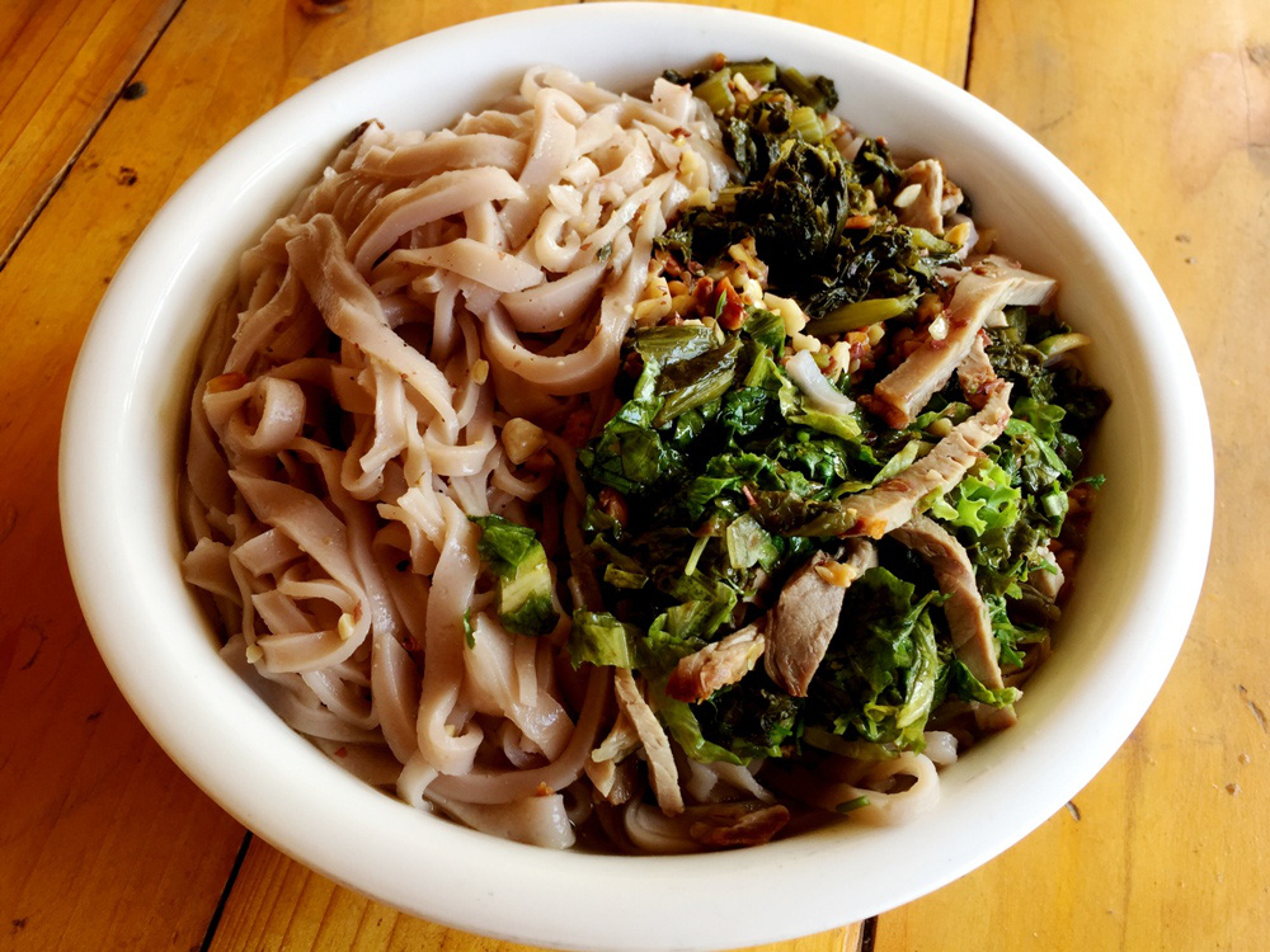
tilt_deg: -59.0
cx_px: 635
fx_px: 1064
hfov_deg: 61.7
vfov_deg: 48.2
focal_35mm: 29
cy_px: 476
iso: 32
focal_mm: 4.15
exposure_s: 1/50
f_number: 2.2
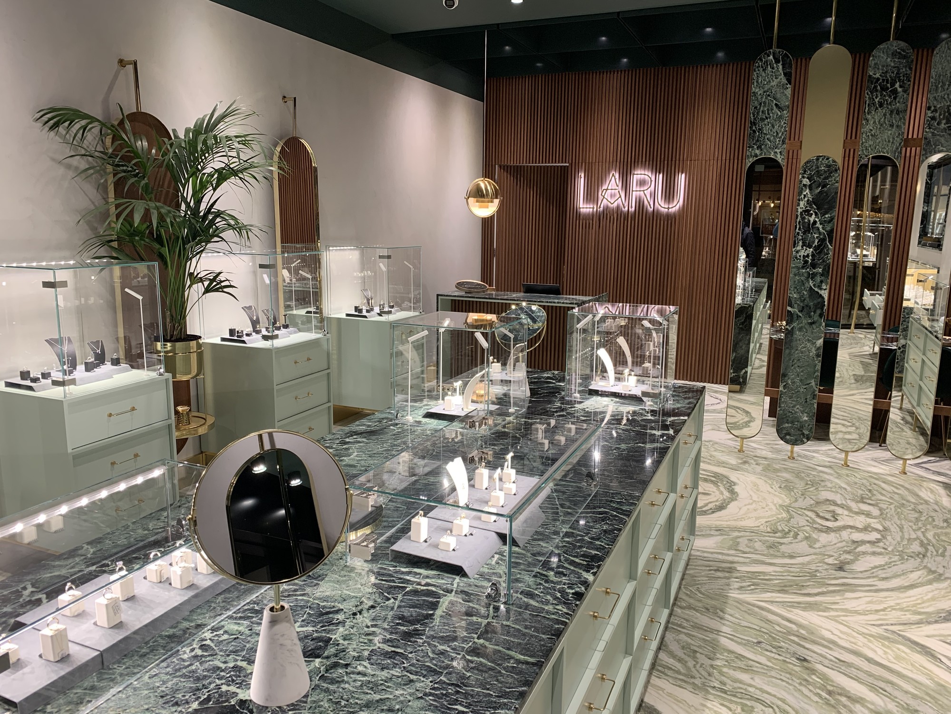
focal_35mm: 26
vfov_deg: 53.1
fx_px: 714
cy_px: 357
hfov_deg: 67.3
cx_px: 476
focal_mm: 4.25
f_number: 1.8
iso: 64
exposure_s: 1/60
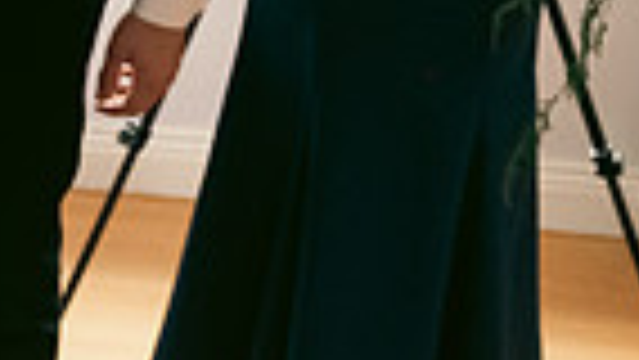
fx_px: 2136
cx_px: -423
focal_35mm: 126
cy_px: -151
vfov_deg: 9.4
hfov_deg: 15.2
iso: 1600
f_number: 3.5
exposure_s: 1/160
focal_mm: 28
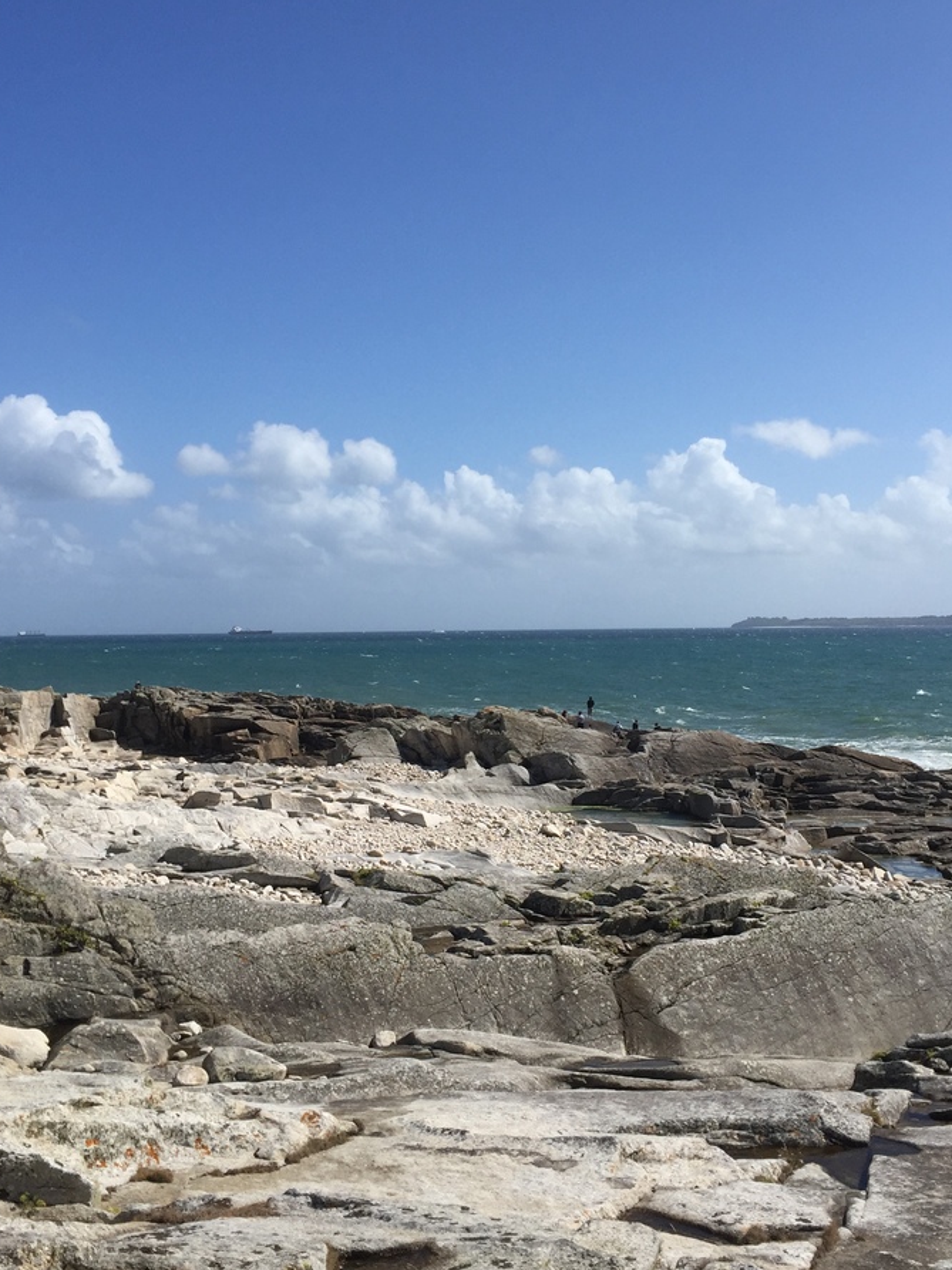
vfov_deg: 47.9
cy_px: 638
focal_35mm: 39
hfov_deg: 36.8
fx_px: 1430
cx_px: 536
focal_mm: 4.15
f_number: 2.2
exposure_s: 1/3300
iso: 32
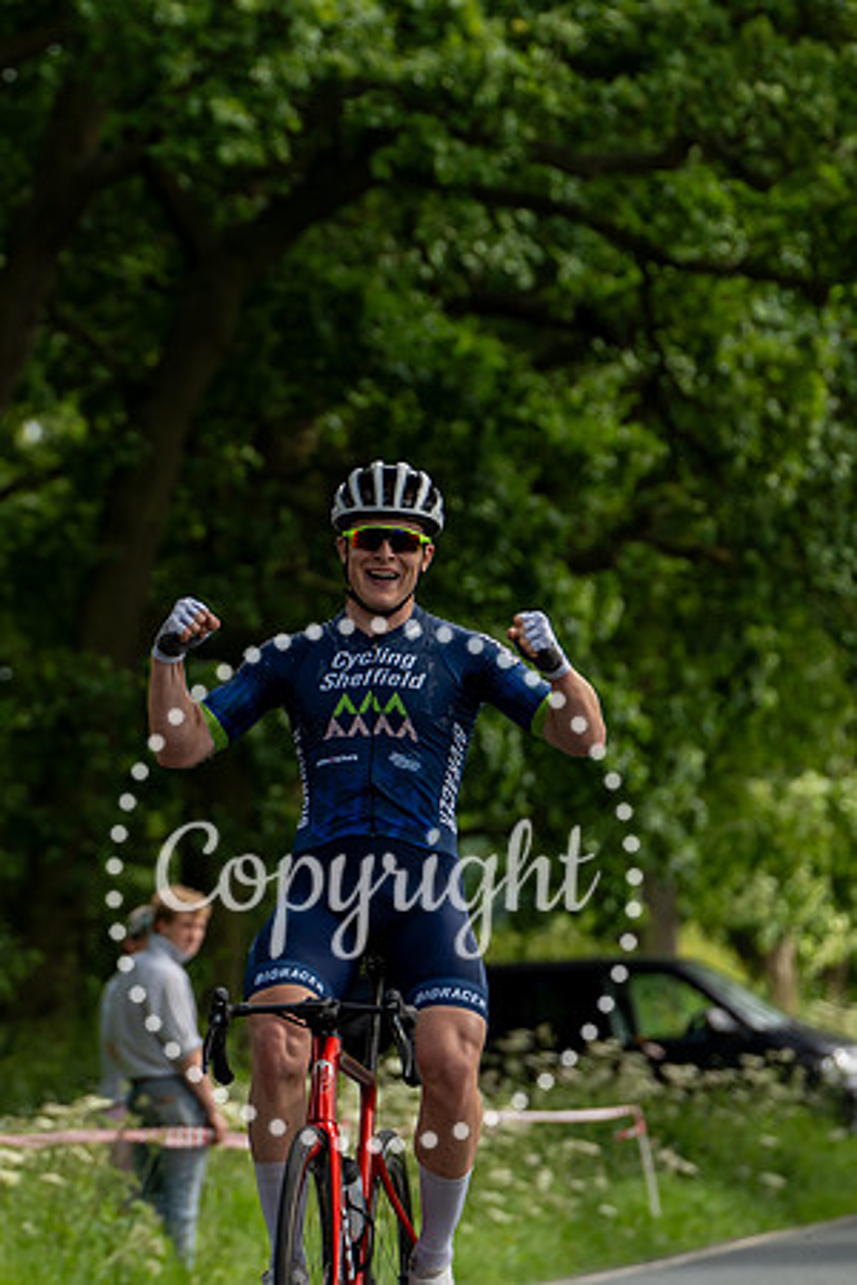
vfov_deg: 7.0
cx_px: 399
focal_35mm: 295
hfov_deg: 4.7
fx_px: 10537
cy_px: 472
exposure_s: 1/1000
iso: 250
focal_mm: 155
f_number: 4
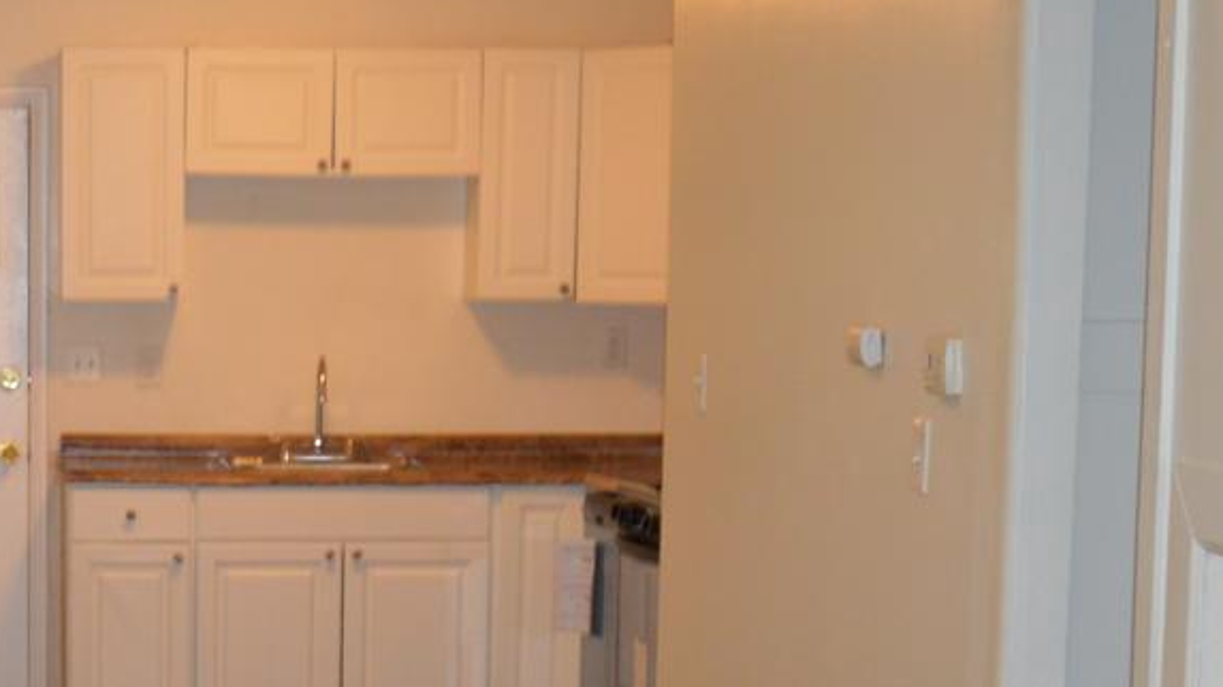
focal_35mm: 101
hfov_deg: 20.5
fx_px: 3275
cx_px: 23
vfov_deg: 11.5
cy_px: 987
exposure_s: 1/60
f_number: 3.5
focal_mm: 18
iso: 500
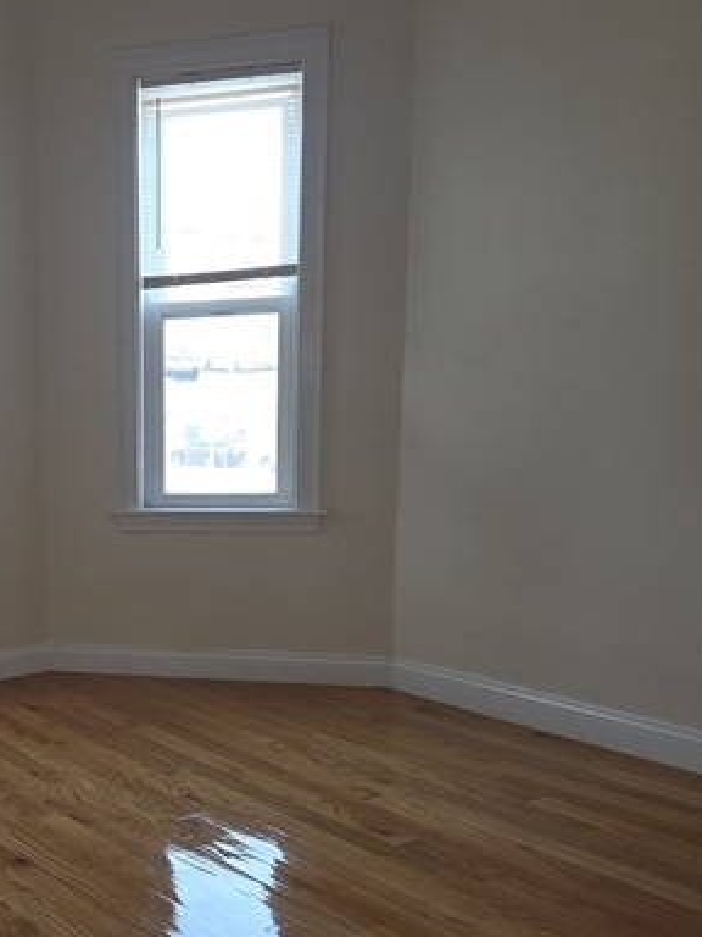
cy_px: 644
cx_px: 15
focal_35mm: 46
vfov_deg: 40.6
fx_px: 1244
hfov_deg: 29.6
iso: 40
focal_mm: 5.4
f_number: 1.8
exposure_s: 1/60
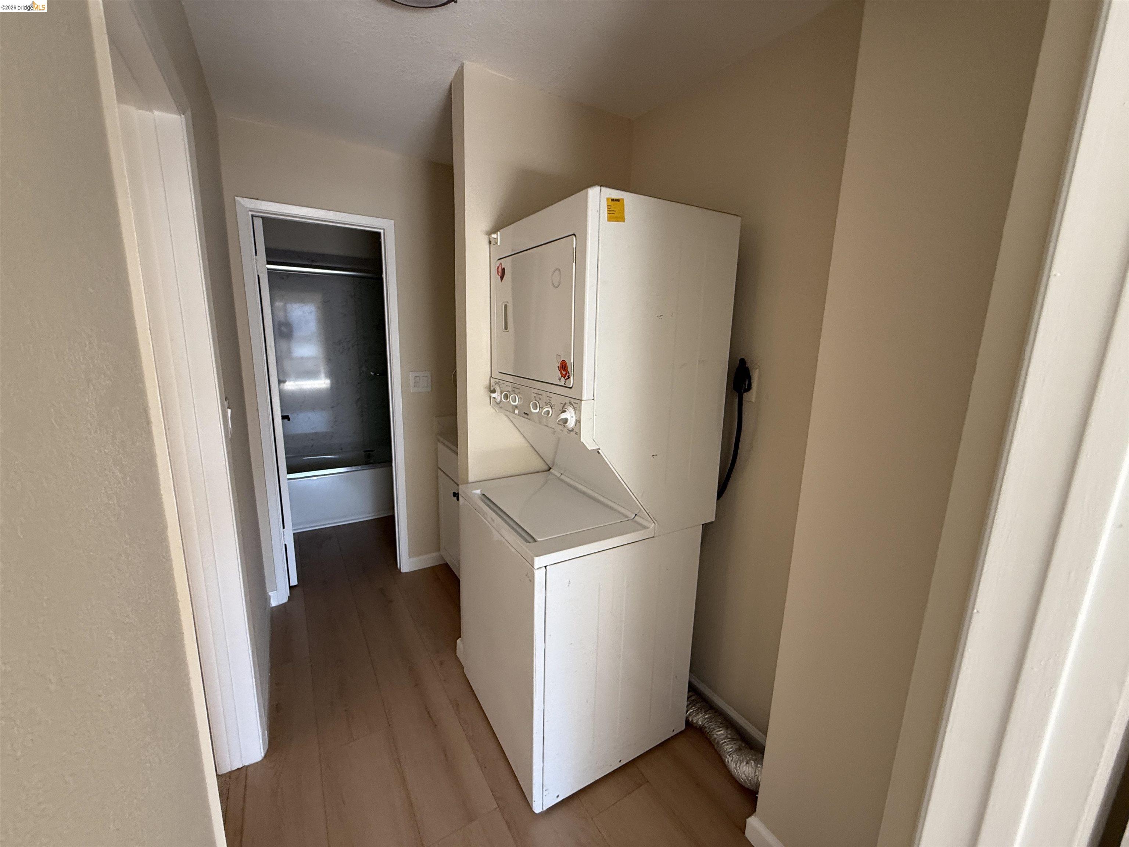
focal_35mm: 14
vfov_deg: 85.7
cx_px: 564
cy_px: 424
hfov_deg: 102.1
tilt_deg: -10.4
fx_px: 457
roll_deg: -1.7
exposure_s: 1/99
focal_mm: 2.22
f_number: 2.2
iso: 200
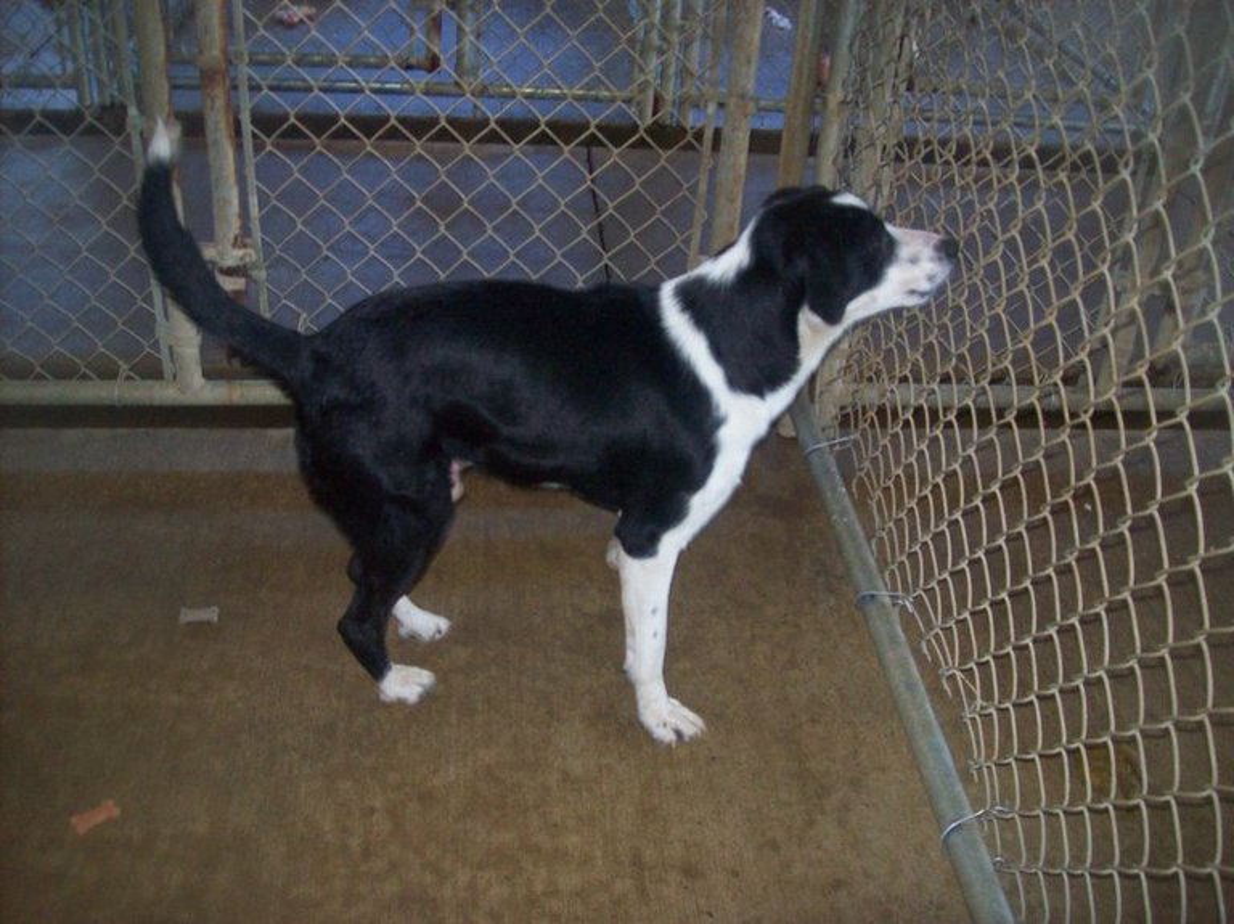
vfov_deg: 39.6
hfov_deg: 51.4
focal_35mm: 36
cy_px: 462
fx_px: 1283
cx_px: 617
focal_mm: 6
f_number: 2.7
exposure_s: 1/64
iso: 200
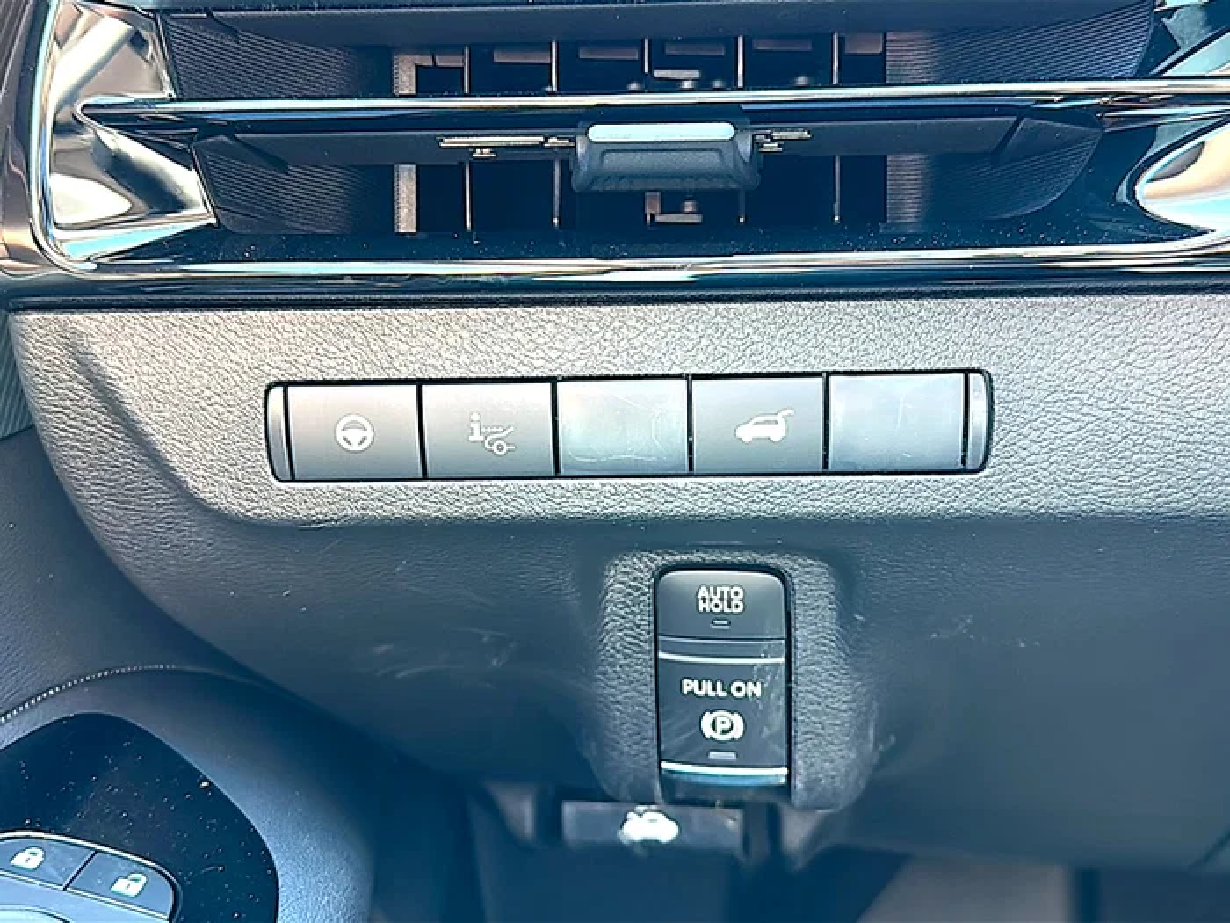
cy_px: 462
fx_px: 1208
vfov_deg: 41.8
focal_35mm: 34
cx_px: 615
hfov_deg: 54.0
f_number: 1.78
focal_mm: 6.86
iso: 160
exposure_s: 1/45
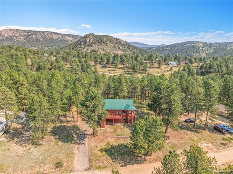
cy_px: 87
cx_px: 116
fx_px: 162
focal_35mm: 24
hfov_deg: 71.6
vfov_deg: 56.8
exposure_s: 1/6400
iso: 220
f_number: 1.8
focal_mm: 8.67
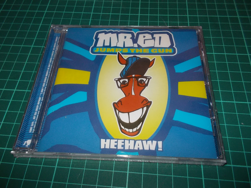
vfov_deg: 48.2
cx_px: 126
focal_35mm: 29
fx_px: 210
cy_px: 94
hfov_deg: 61.7
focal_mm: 4.1
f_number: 3.3
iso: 200
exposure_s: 1/30
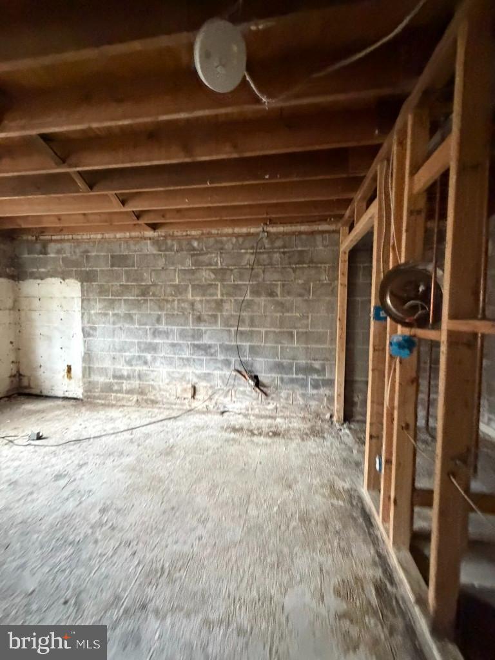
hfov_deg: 85.7
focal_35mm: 14
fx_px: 267
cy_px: 330
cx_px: 248
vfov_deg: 102.1
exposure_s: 1/60
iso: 1250
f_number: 2.2
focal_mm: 2.22
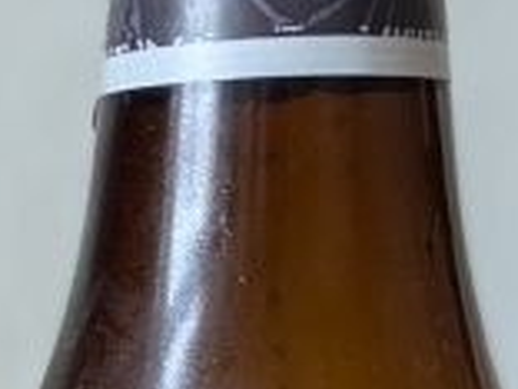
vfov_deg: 9.4
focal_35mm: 149
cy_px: 745
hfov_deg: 12.8
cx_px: -166
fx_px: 2230
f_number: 1.89
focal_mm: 5.43
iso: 225
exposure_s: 1/25
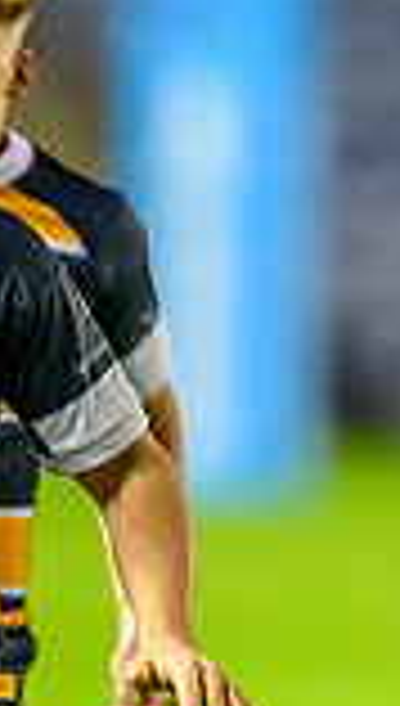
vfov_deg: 1.1
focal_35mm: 1905
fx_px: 35710
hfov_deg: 0.6
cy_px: 786
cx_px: -379
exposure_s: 1/1250
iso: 8000
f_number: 3.2
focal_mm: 400
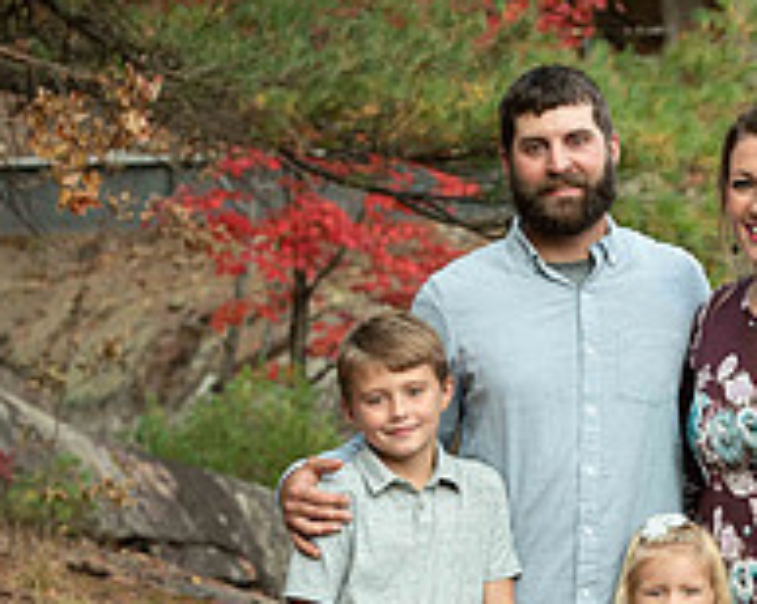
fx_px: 5685
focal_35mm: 254
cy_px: 547
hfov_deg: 7.6
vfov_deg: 6.1
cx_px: 584
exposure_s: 1/200
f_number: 6.3
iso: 640
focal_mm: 90
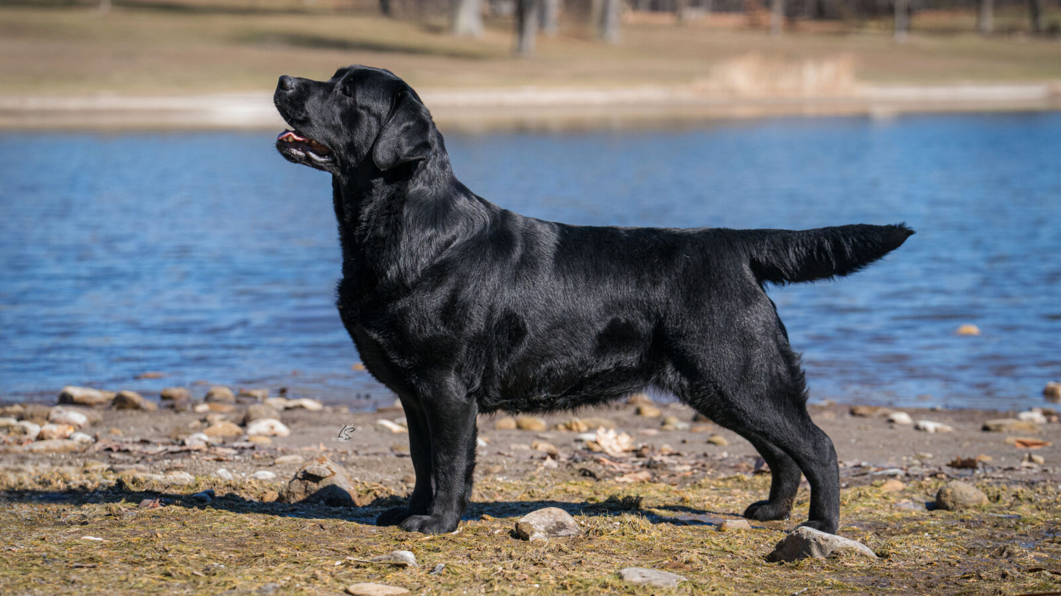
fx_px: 3573
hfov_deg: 16.9
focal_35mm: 127
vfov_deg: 9.5
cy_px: 304
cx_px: 531
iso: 4000
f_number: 5.6
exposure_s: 1/4000
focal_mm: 121
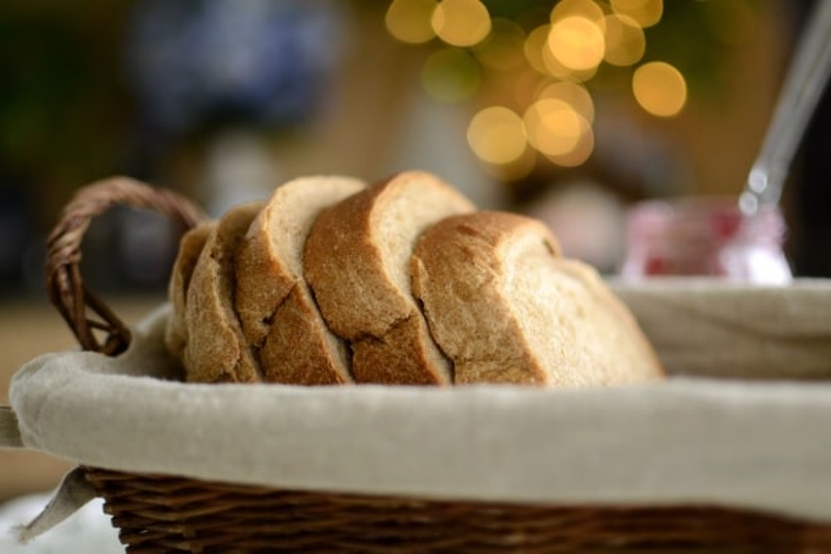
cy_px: 277
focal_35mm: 52
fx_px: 1212
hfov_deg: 37.9
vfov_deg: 25.8
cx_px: 416
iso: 400
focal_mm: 35
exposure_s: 1/30
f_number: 2
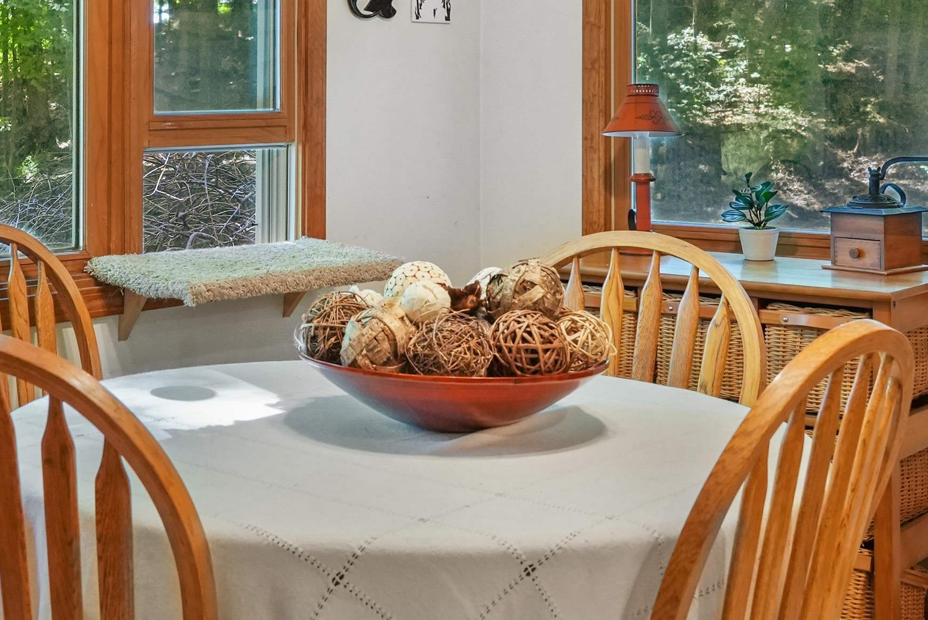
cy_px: 118
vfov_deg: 21.6
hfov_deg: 32.0
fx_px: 1599
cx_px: 286
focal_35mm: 62
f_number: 9
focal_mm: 35
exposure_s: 1/8
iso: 5000
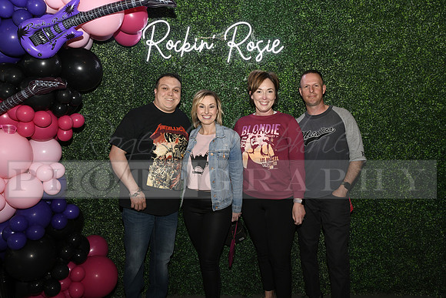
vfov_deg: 45.0
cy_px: 149
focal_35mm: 29
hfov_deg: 63.6
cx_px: 223
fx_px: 359
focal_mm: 29
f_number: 6.3
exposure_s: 1/60
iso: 500
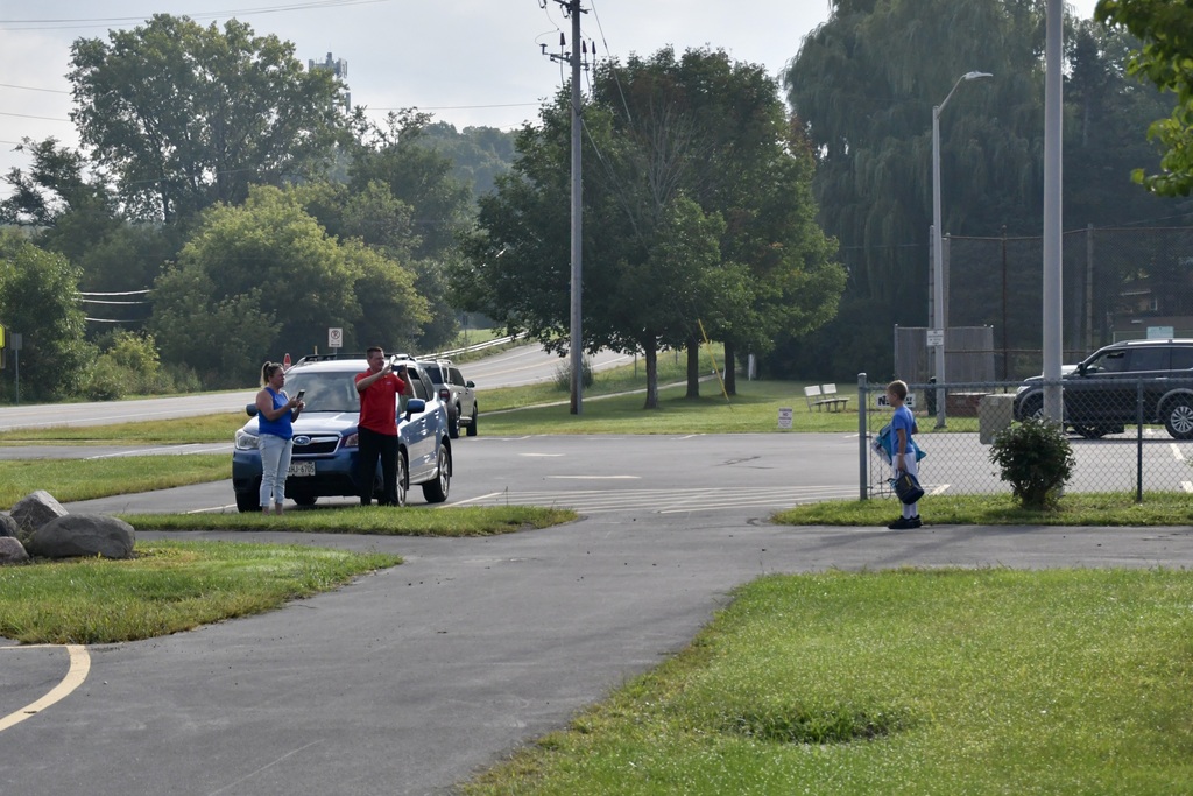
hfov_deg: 24.8
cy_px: 398
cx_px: 596
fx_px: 2718
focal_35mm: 82
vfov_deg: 16.7
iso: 1600
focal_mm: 55
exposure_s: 1/8000
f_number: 6.3
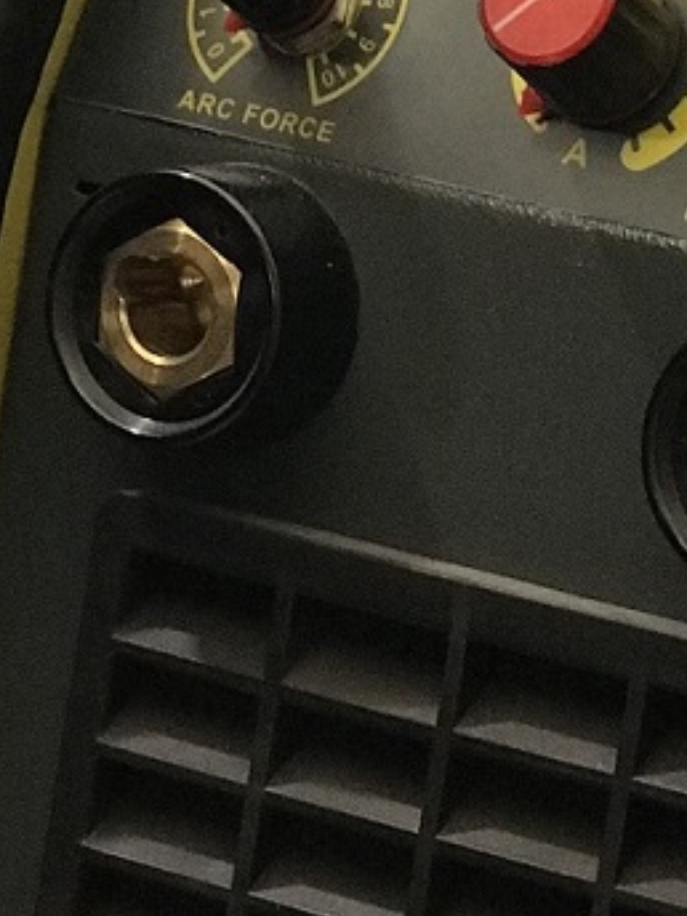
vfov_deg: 10.6
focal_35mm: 187
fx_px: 4948
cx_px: 855
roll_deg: -9.8
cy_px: 450
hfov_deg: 7.9
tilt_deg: -10.6
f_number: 2.8
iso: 500
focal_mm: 6.6
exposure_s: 1/50
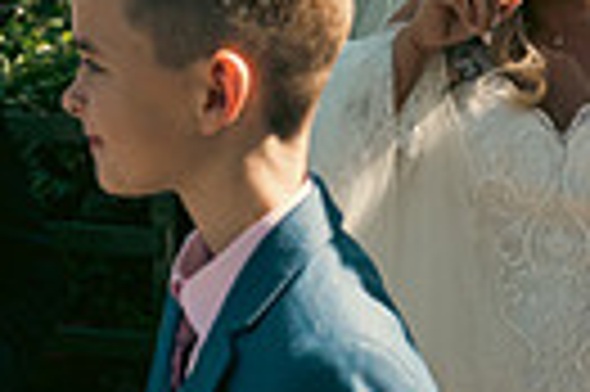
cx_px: 576
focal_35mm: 115
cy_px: 178
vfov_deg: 11.9
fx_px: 1882
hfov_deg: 17.4
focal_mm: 26
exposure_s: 1/2000
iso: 250
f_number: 3.5
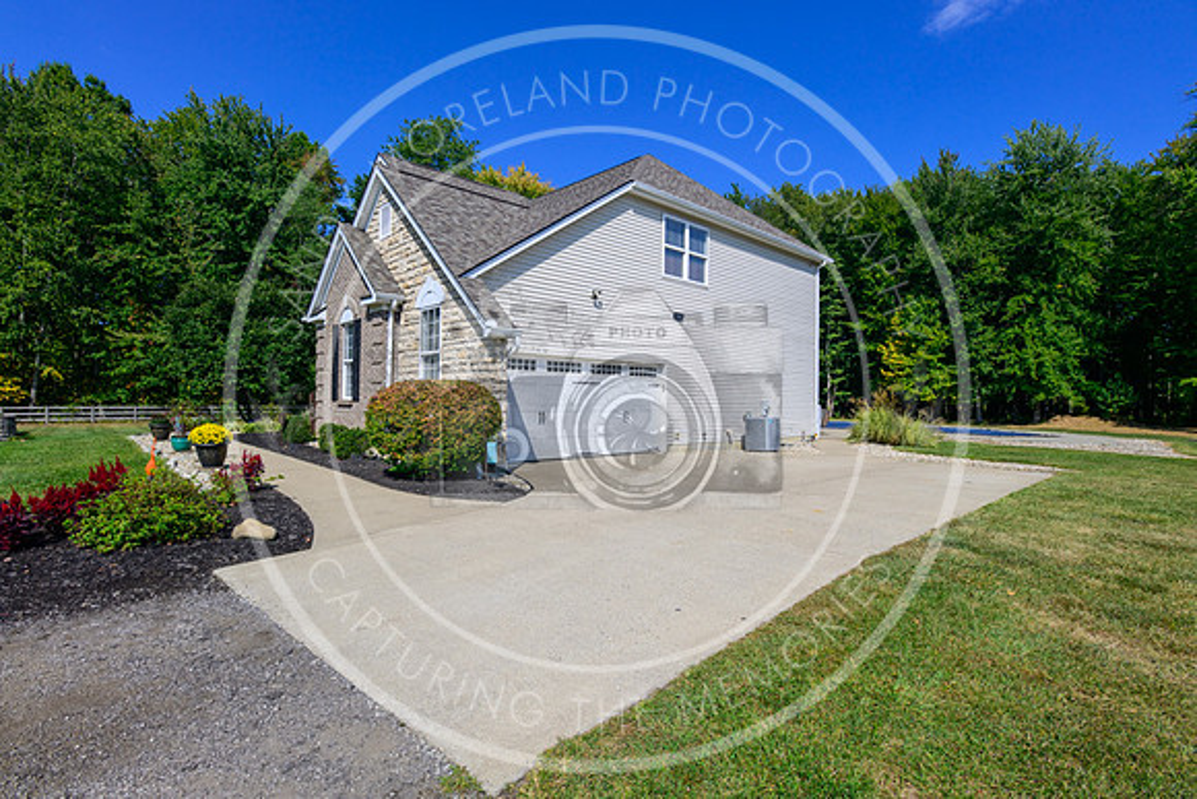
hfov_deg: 93.3
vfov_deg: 70.5
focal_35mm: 17
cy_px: 400
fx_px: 565
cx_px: 598
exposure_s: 1/320
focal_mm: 17
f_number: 9
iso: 100
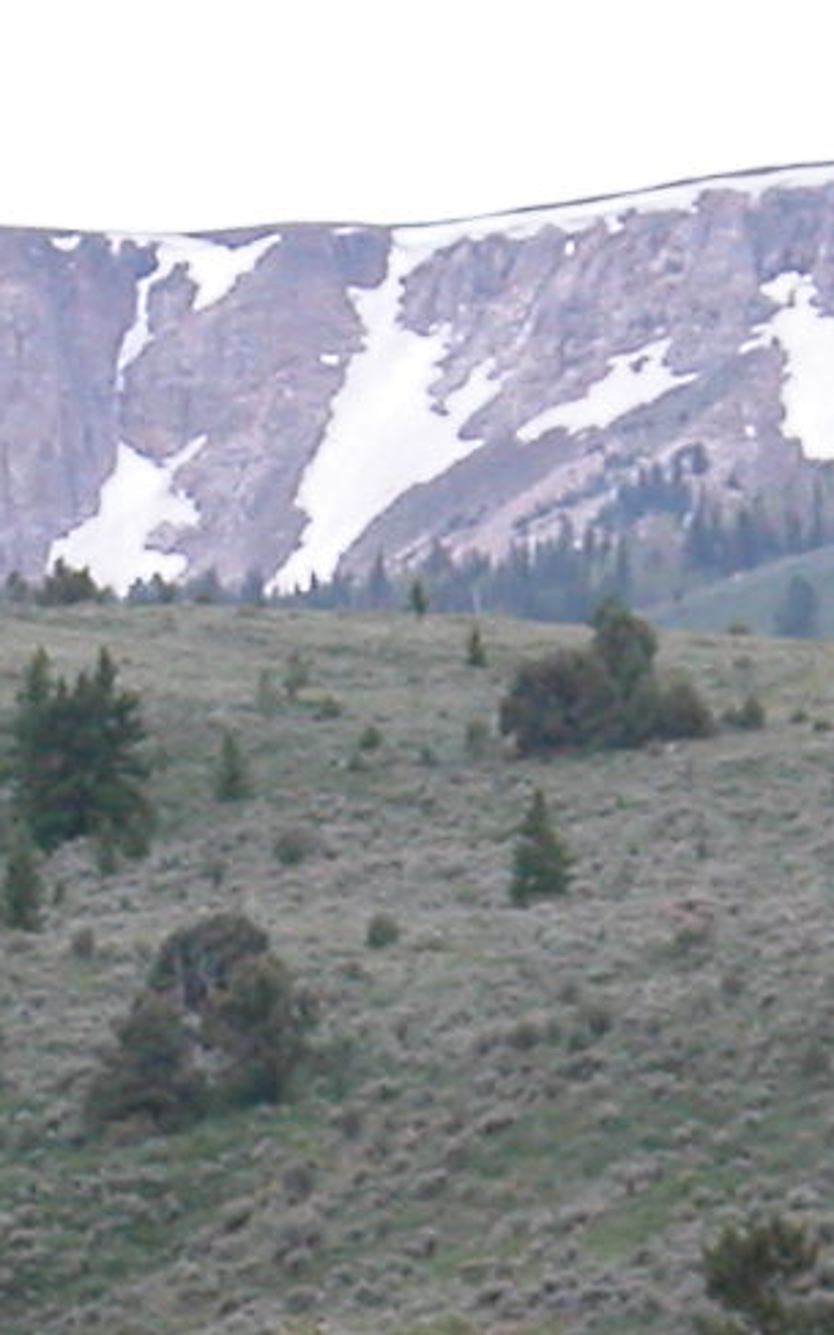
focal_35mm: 645
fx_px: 23457
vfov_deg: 3.2
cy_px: 2306
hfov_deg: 2.0
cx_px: -314
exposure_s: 1/282
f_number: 4.7
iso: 100
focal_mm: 29.5
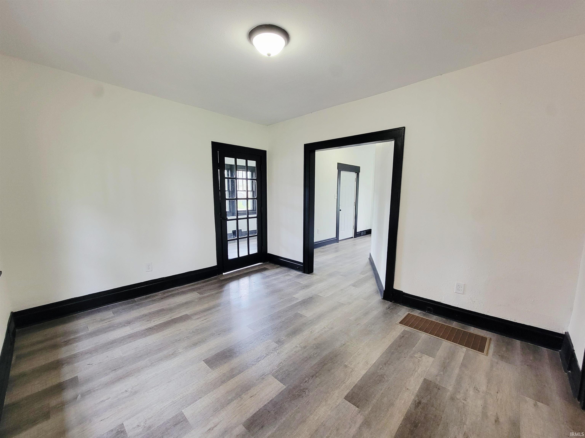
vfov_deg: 89.9
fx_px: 220
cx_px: 292
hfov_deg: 106.2
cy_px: 219
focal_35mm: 13
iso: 320
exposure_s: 1/60.2
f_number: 2.2
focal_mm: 2.2
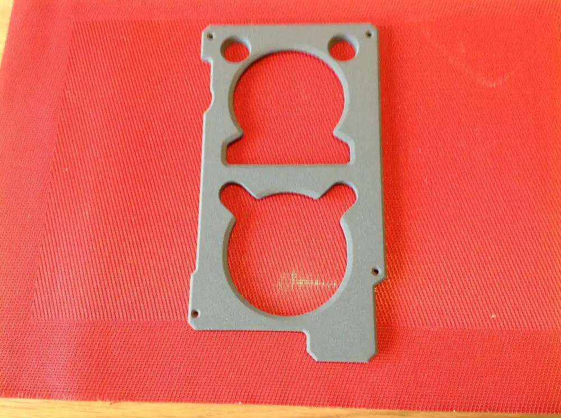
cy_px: 209
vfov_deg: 40.6
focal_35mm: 35
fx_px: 566
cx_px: 280
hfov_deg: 52.7
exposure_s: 1/15
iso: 100
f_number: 2.4
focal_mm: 4.28
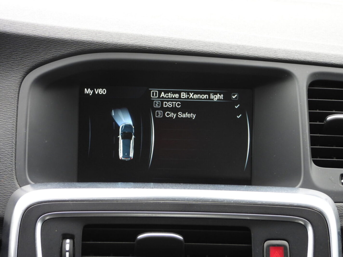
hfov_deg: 17.1
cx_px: 172
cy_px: 128
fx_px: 1140
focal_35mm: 115
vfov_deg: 12.9
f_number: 4
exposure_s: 1/60
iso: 280
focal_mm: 20.7
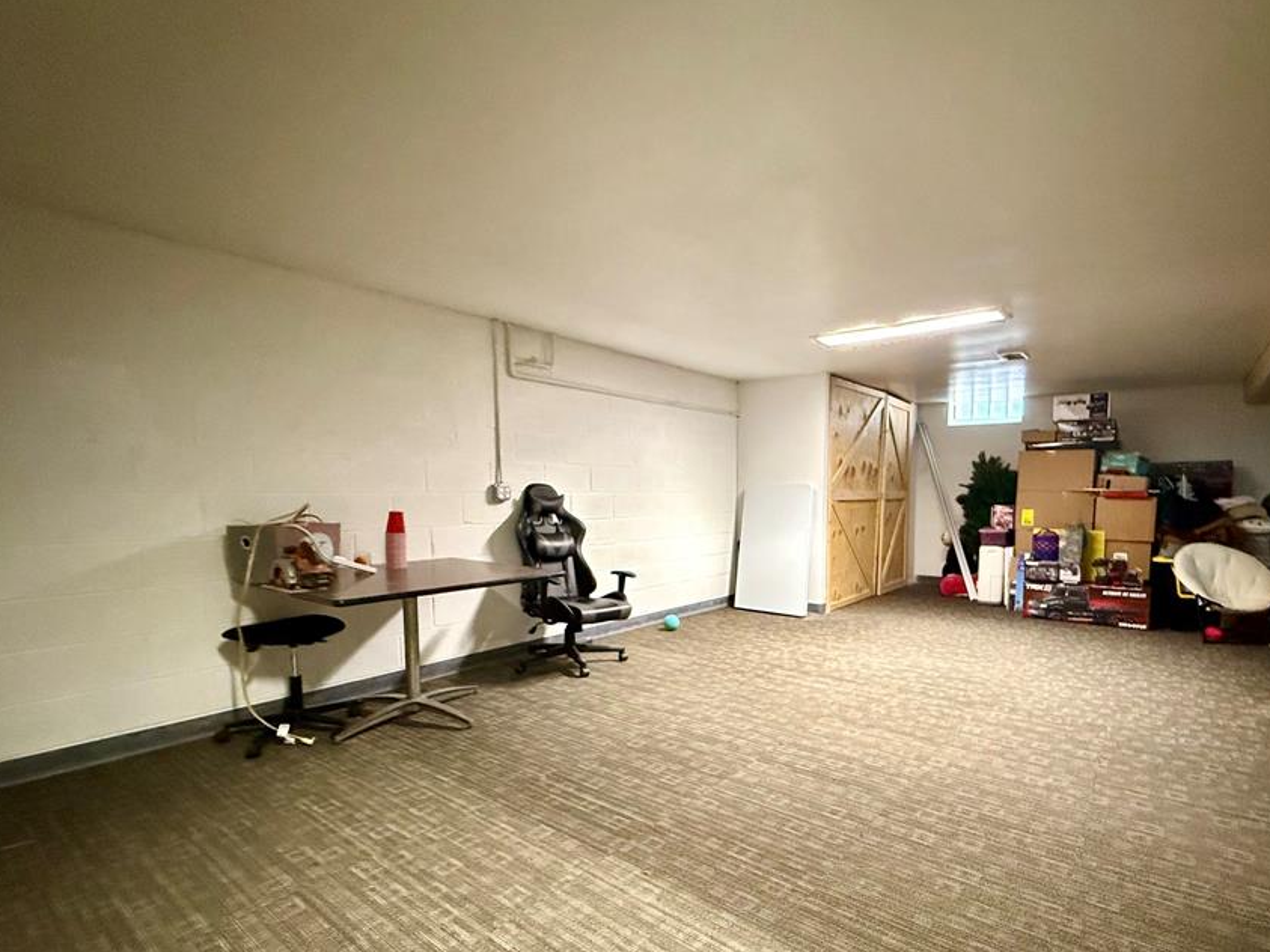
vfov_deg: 74.3
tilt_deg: -4.0
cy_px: 545
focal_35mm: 17
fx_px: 624
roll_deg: -1.0
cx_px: 761
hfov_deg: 89.9
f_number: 2.2
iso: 1250
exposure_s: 1/60
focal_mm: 2.22
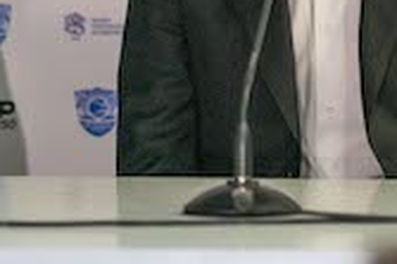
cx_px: 416
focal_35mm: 648
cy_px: -312
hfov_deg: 3.2
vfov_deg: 2.1
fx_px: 7139
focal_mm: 135
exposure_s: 1/500
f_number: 1.8
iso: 1250
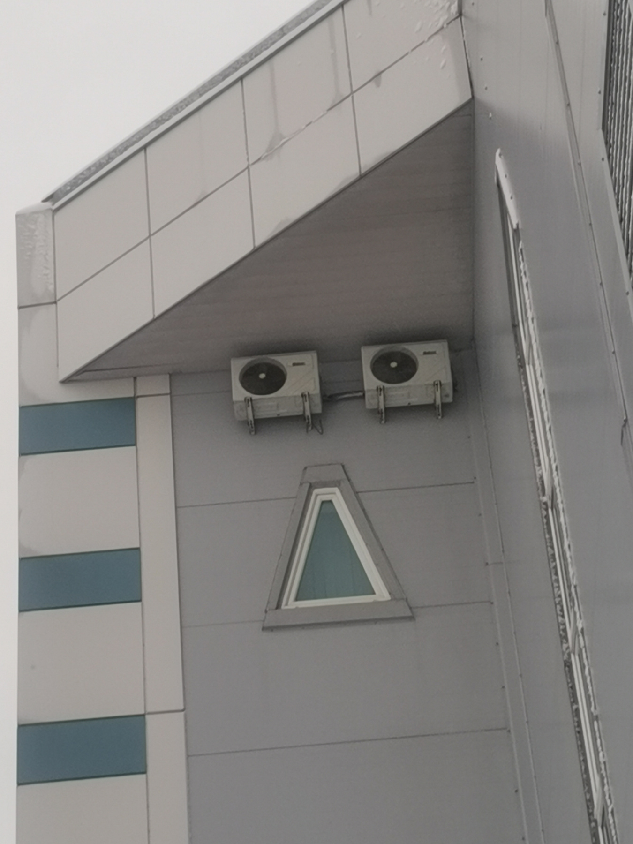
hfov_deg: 14.9
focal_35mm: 99
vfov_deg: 19.8
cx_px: 316
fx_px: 2414
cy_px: 422
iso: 64
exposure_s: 1/100
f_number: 1.8
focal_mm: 4.75
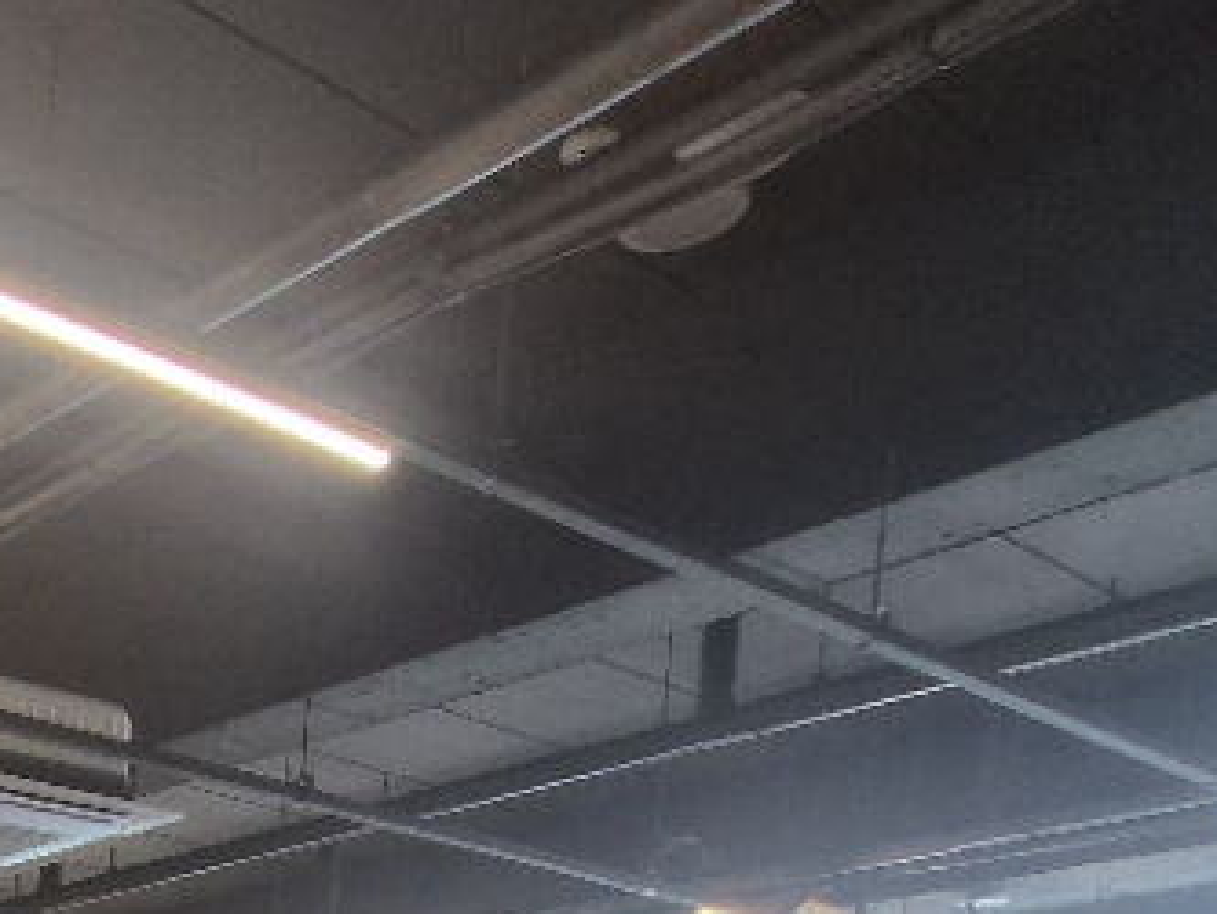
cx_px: -614
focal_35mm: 50
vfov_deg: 22.2
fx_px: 1758
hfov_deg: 26.9
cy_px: 1488
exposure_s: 1/60
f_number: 2.2
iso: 64
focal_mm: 1.7
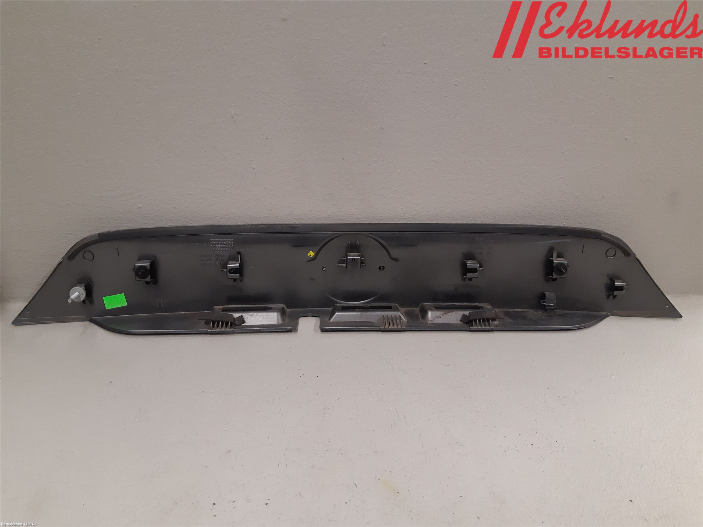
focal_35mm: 26
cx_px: 352
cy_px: 264
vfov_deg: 53.1
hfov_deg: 67.3
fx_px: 528
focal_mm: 3.93
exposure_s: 1/50
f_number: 1.7
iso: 125
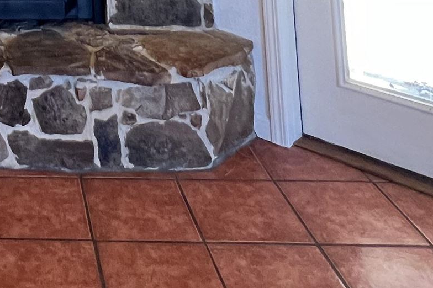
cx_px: -33
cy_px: -284
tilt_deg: +7.1
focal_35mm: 53
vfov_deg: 17.9
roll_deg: +0.7
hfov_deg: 33.2
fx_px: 637
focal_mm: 1.57
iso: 250
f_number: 1.8
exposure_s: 1/60
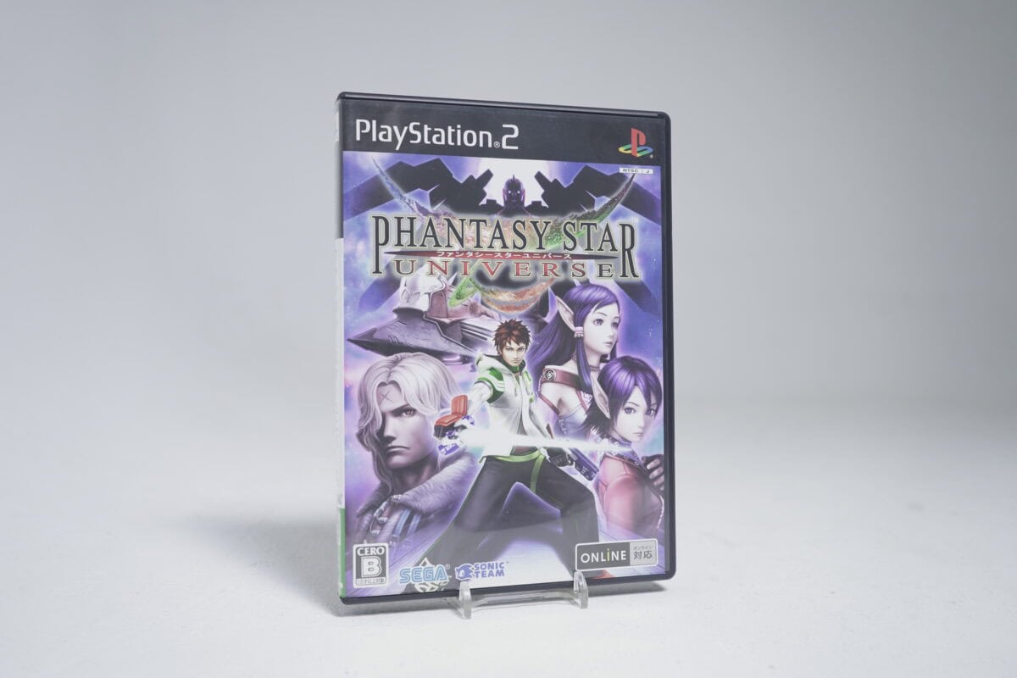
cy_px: 339
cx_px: 508
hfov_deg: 57.2
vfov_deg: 40.0
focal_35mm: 33
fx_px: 932
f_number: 5.6
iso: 640
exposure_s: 1/25
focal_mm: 33
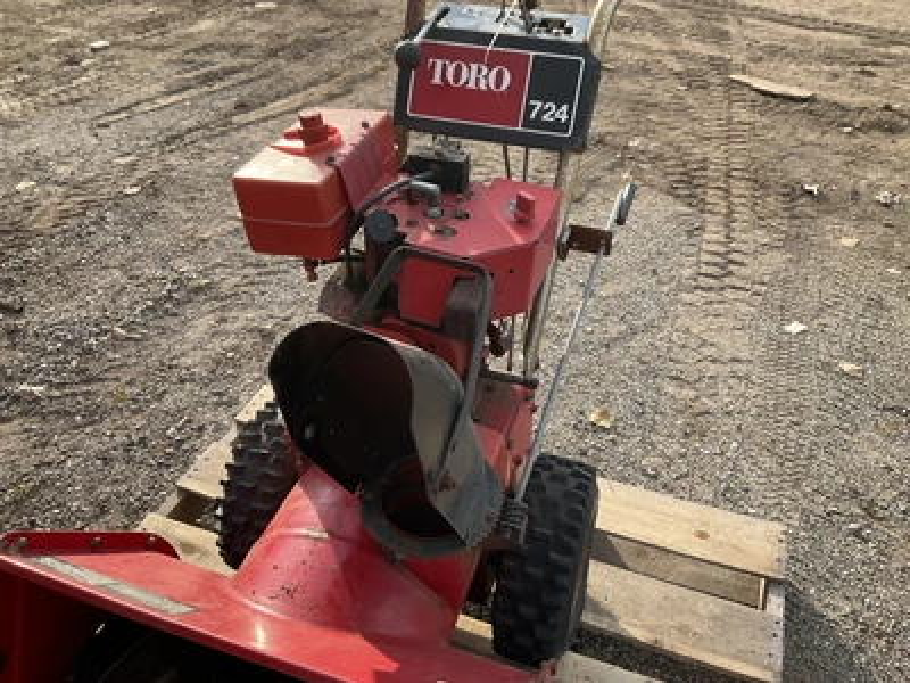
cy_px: 342
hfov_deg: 61.7
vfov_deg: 48.2
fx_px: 762
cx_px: 455
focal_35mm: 29
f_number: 1.8
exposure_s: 1/540
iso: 25
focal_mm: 3
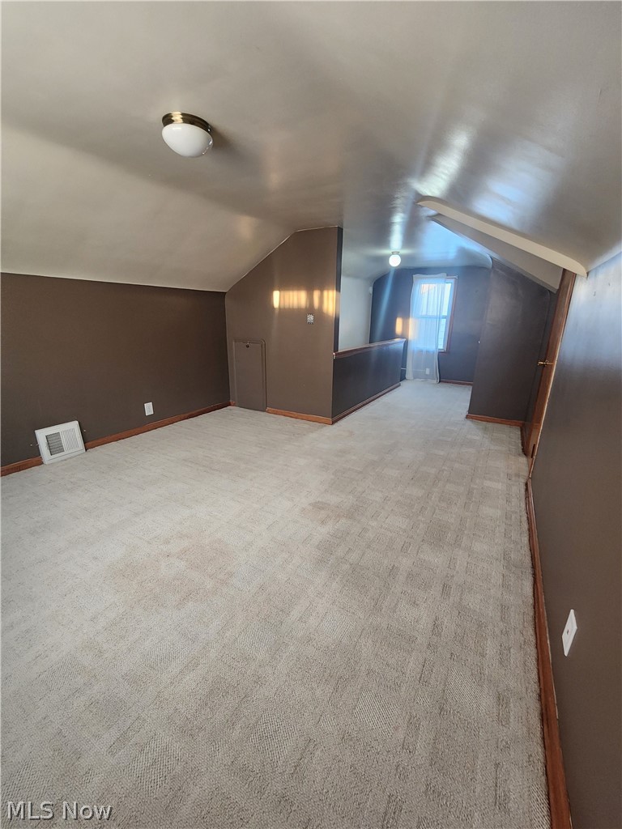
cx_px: 311
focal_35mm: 13
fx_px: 311
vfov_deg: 106.2
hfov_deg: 89.9
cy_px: 414
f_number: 2.2
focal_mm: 2.2
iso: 320
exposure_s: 1/40
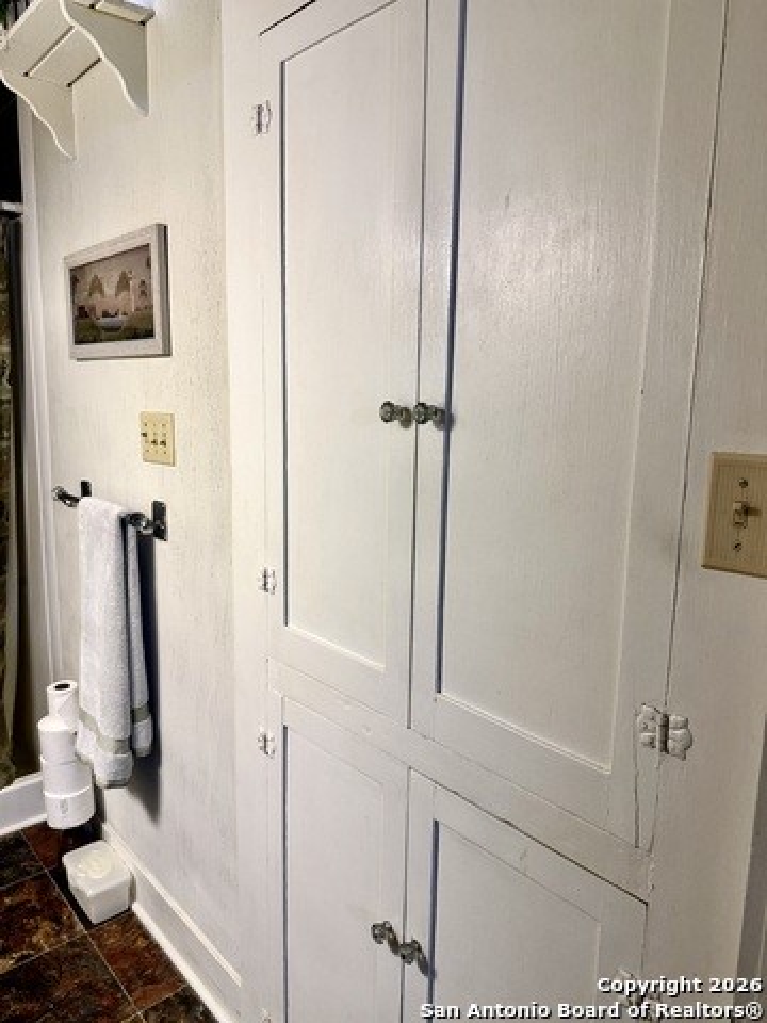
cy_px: 512
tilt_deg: -9.4
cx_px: 384
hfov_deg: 56.8
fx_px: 709
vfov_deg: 71.6
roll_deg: -1.5
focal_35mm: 24
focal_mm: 6.76
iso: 250
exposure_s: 1/60
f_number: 1.78
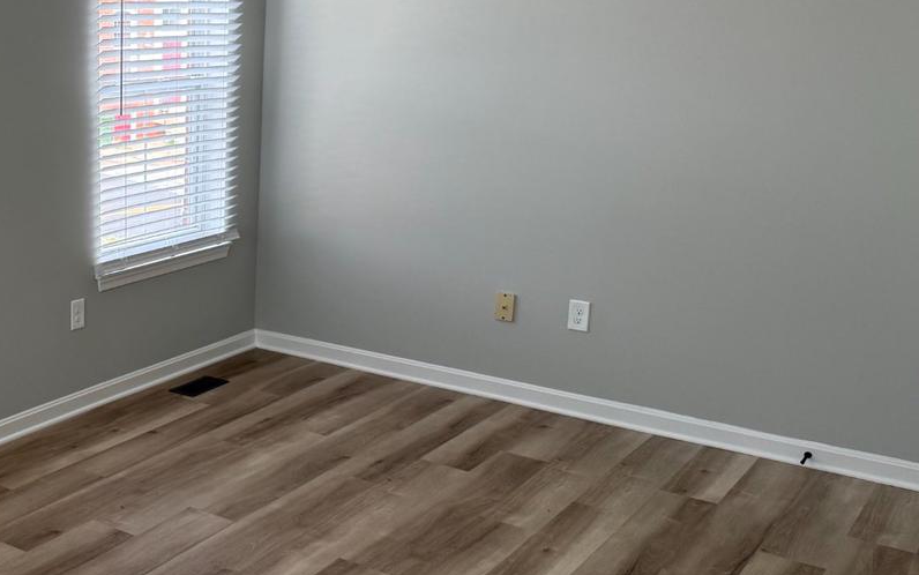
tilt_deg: -13.9
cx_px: 97
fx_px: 1152
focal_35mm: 46
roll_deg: +0.5
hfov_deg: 40.3
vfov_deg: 28.0
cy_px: 307
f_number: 1.78
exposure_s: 1/230
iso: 125
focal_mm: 6.76
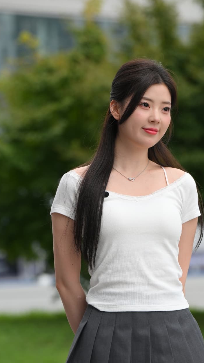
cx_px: 152
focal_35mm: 211
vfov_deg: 10.2
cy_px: 236
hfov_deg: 5.8
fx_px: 2028
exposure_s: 1/640
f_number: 4.5
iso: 220
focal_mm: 140
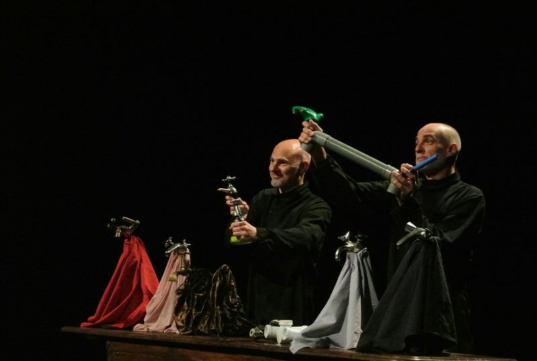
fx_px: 1495
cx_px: 268
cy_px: 180
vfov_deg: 13.8
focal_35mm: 100
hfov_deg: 20.4
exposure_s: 1/100
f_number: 3.8
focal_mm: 37.3
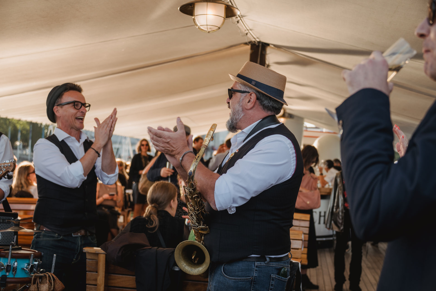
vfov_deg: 27.8
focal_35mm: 48
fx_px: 586
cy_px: 146
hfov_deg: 40.8
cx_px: 218
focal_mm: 48
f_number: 4.2
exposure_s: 1/160
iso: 100
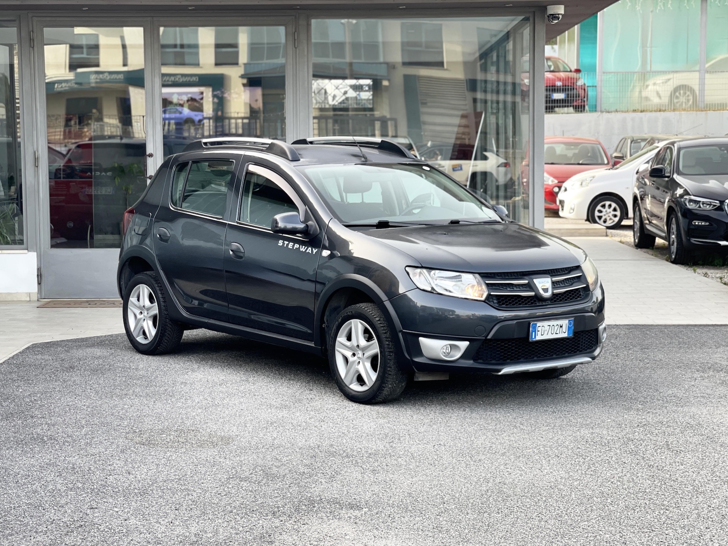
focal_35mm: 64
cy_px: 273
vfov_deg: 22.9
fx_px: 1346
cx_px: 364
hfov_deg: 30.3
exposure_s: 1/121
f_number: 2.2
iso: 32
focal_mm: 7.5
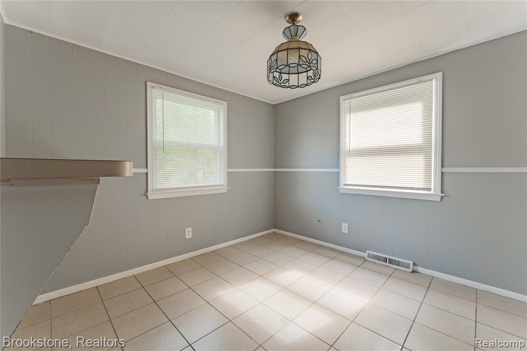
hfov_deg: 104.3
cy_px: 176
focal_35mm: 14
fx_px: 205
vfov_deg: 81.2
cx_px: 264
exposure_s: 1/25
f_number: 18
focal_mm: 14
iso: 400
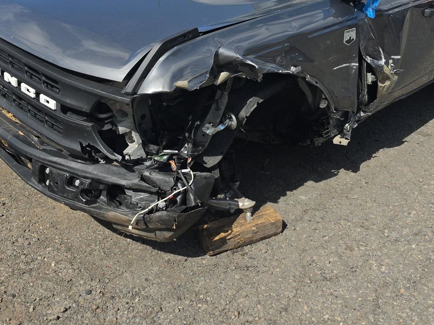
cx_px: 263
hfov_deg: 46.5
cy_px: 55
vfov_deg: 34.6
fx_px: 502
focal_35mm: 40
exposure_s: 1/6806
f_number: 1.4
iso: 63
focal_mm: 6.5
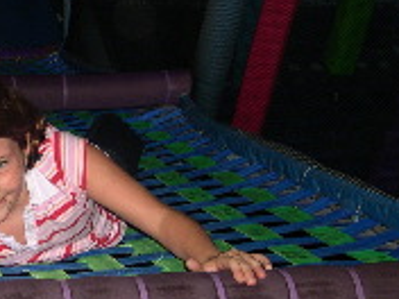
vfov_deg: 15.2
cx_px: -77
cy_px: 151
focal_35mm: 97
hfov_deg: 19.1
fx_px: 1118
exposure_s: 1/60
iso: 100
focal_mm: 8
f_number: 2.8
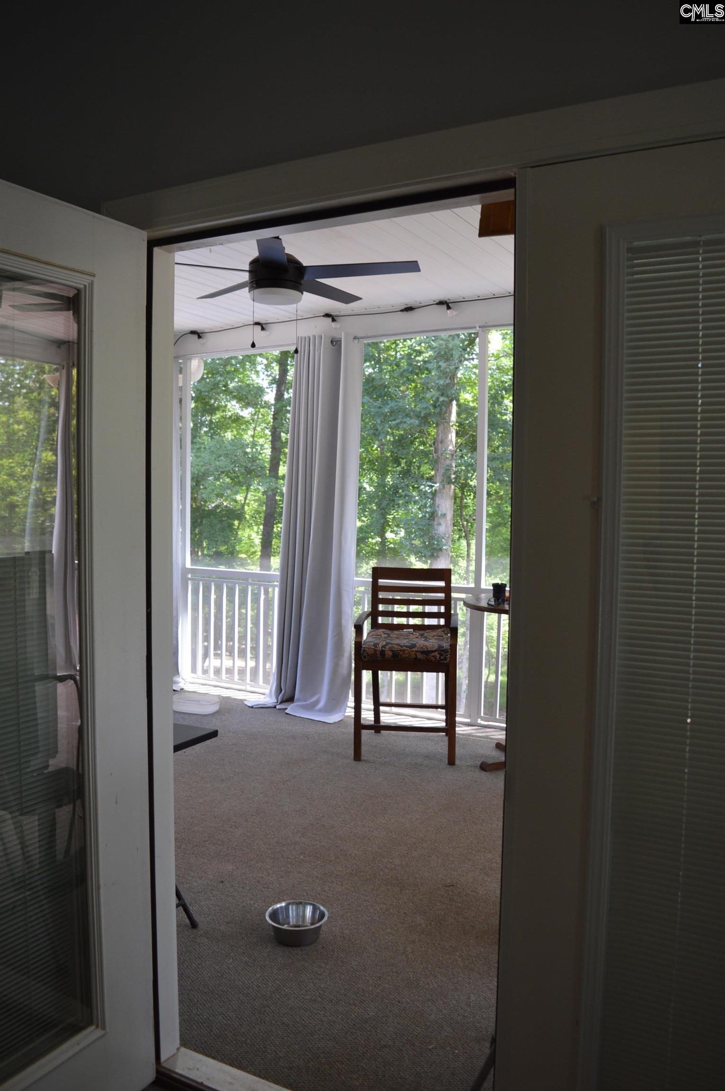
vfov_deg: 67.4
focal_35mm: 27
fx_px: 817
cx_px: 362
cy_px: 546
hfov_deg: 47.8
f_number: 4.5
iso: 400
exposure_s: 1/80
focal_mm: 18
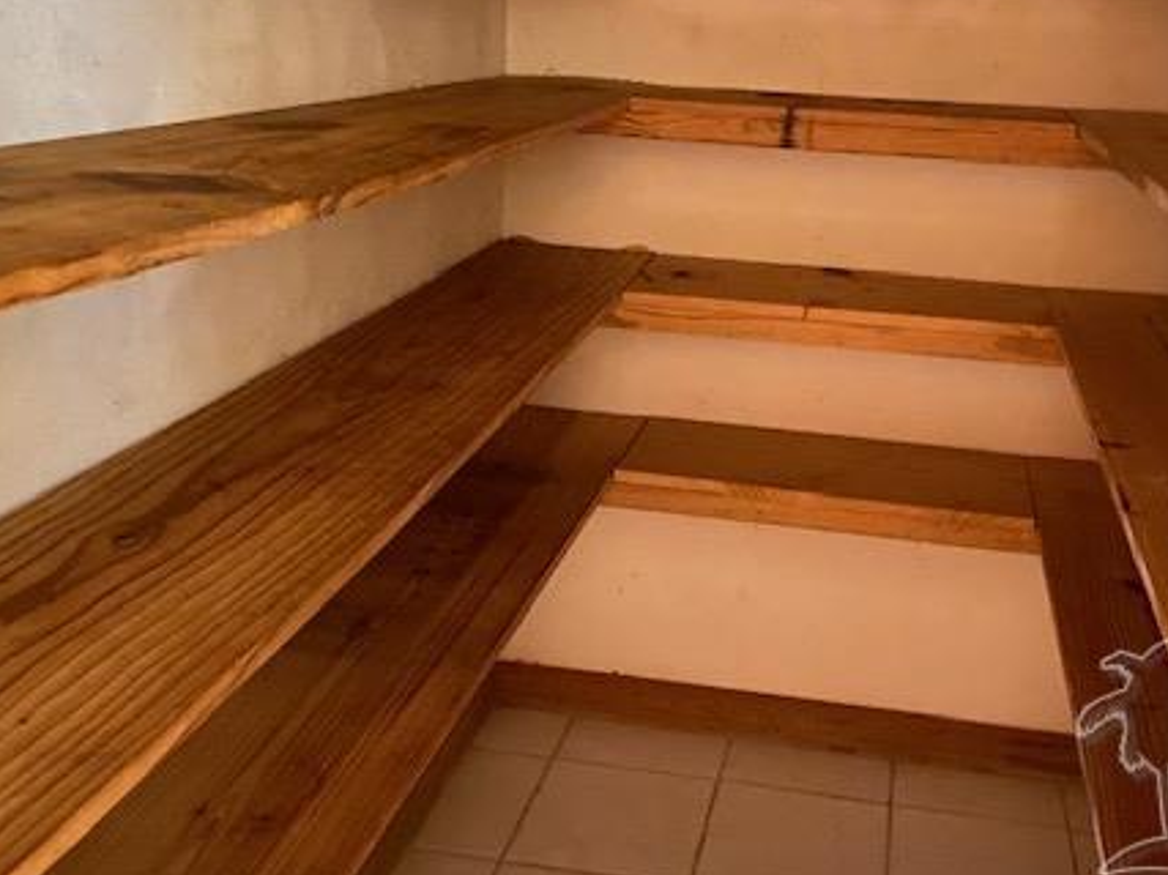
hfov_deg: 47.6
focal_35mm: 39
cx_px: 692
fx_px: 1316
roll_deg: -1.7
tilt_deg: -10.7
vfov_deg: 36.3
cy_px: 273
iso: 800
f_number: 1.8
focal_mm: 4.25
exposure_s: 1/4
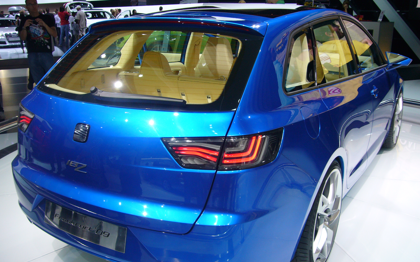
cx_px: 208
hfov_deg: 54.0
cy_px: 145
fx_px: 412
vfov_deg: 35.3
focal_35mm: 36
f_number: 3
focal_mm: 5.4
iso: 80
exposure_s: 1/125
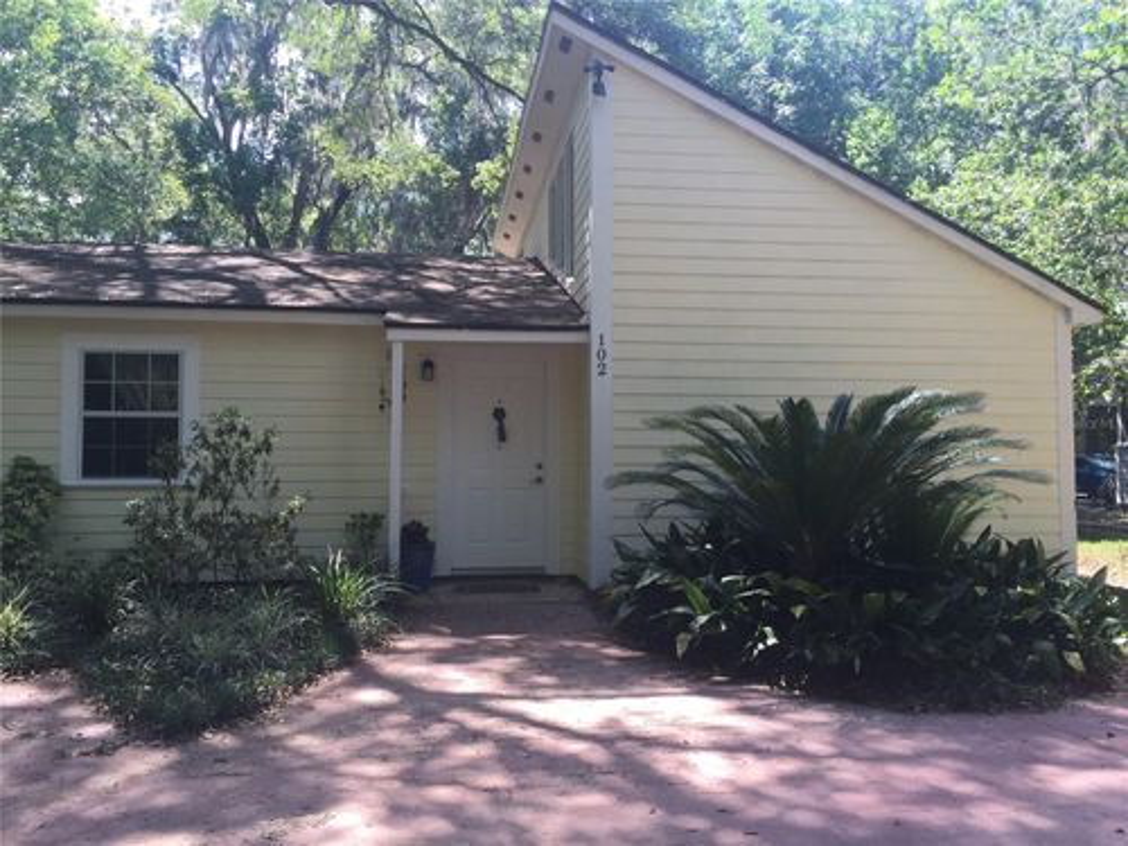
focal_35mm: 29
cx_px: 564
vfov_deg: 48.2
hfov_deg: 61.7
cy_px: 423
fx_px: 945
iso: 32
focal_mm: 4.15
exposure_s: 1/278
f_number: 2.2
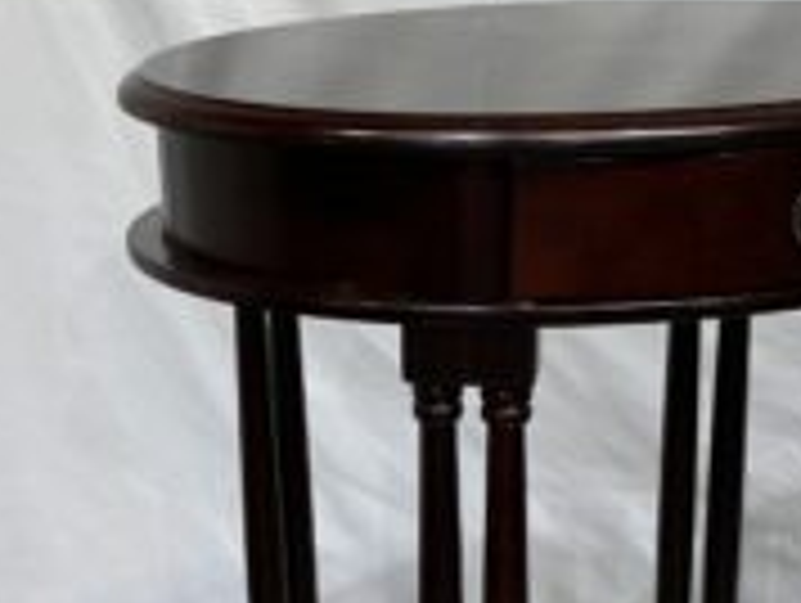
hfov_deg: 26.4
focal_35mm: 73
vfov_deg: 19.2
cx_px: 585
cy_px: 704
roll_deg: -3.0
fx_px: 1691
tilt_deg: -24.8
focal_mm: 4.25
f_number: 1.8
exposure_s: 1/120
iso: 100
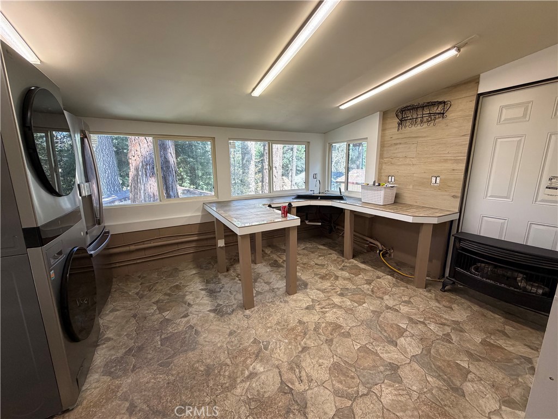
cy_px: 210
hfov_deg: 102.1
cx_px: 279
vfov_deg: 85.7
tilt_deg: -10.1
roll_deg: +0.2
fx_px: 226
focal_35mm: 14
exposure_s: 1/120
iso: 250
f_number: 2.2
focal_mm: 2.22
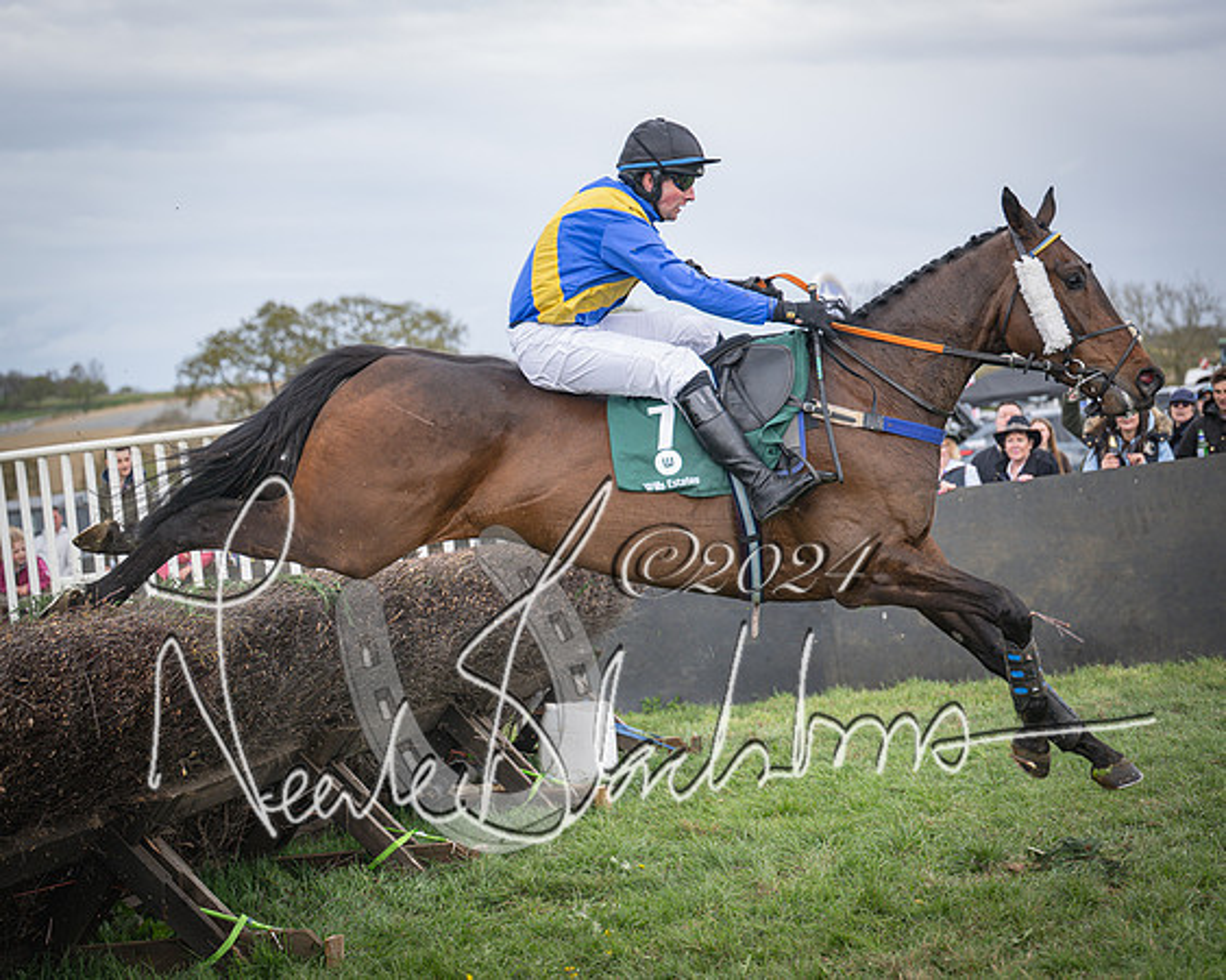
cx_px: 592
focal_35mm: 79
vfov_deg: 19.3
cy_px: 490
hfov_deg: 24.1
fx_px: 2878
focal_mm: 70
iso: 400
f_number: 2.8
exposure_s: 1/2000
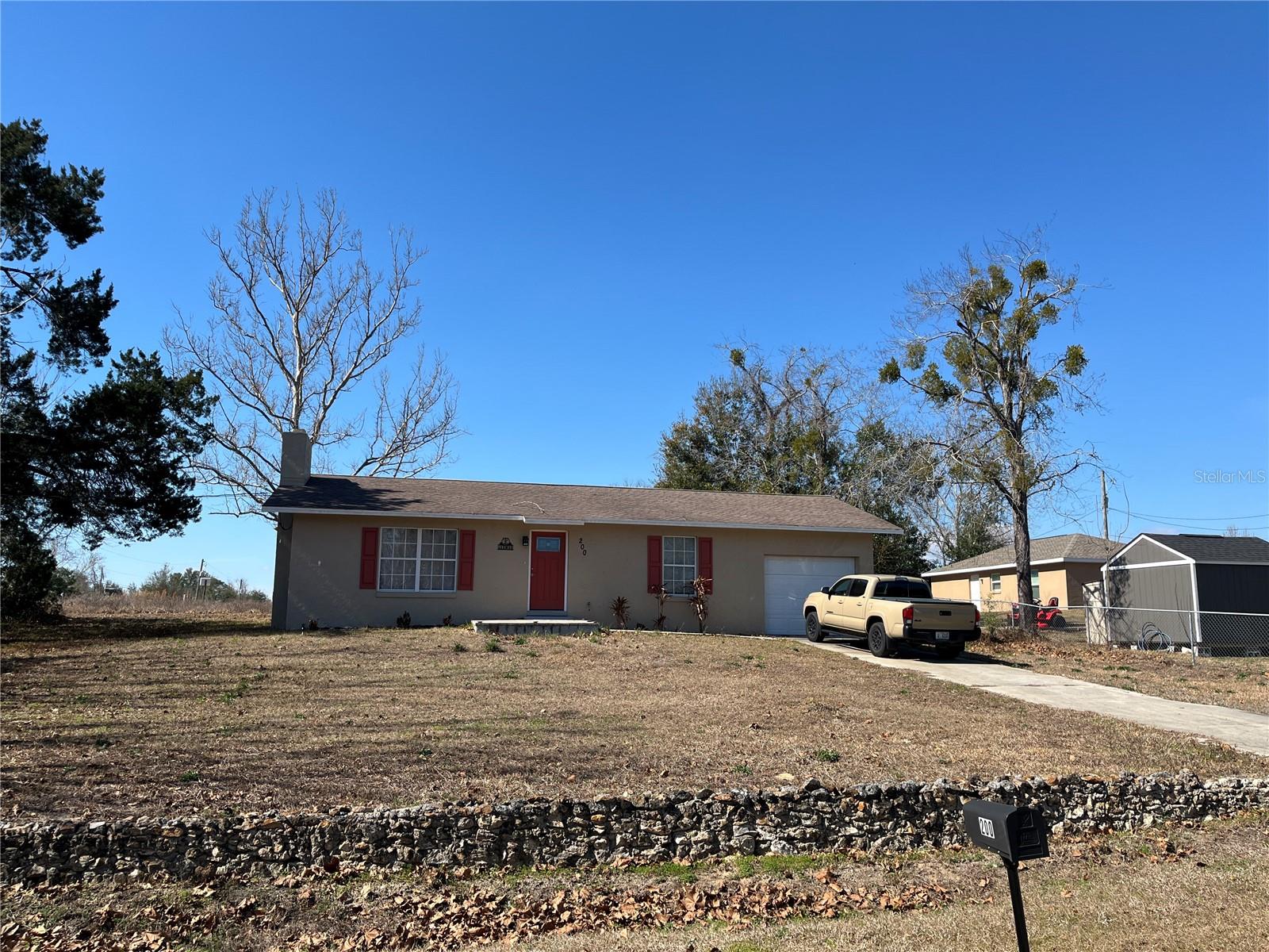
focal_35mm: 26
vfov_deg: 53.1
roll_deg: +0.7
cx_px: 634
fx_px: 953
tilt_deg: +9.9
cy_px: 476
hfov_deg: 67.3
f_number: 1.6
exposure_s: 1/3311
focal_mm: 5.1
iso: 50
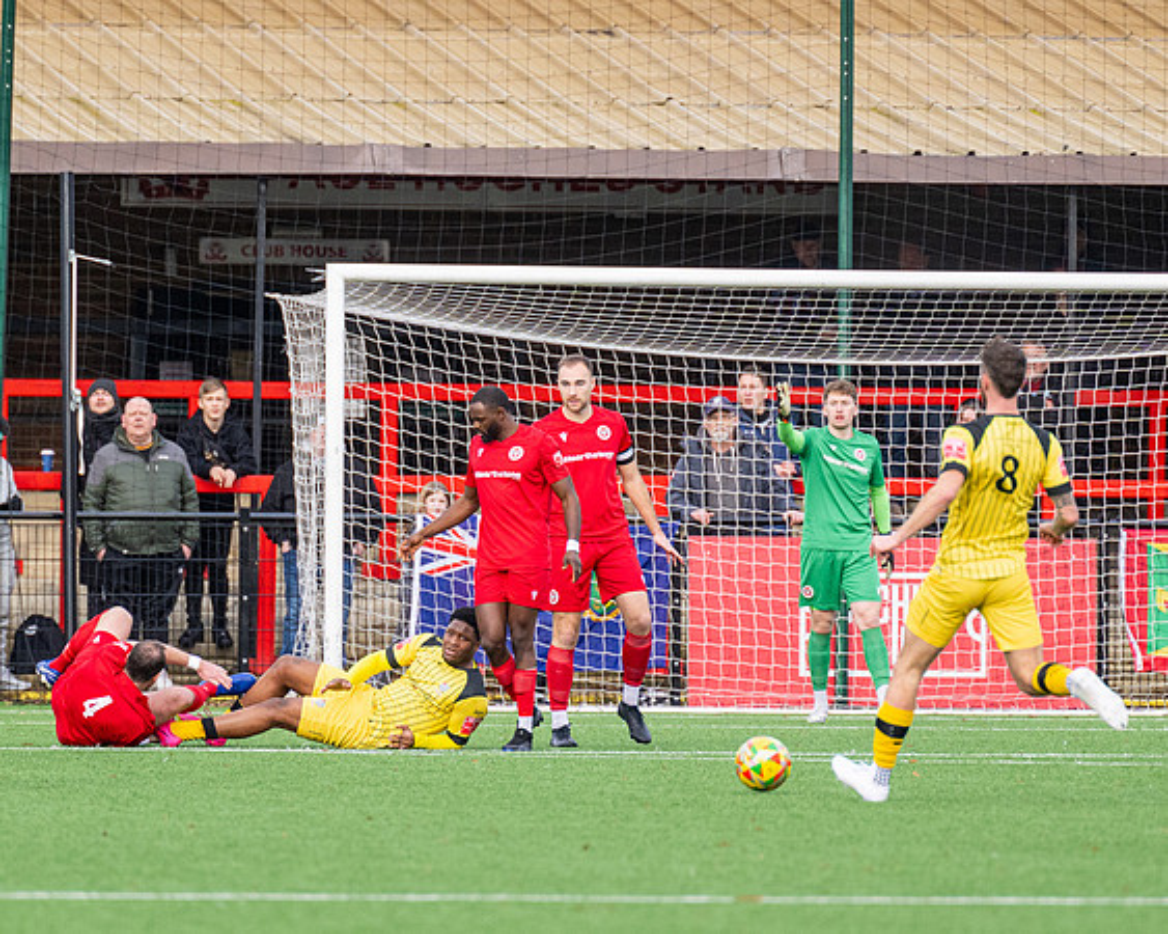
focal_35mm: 534
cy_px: 467
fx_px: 18445
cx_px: 489
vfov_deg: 2.9
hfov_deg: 3.6
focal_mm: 280
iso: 800
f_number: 4
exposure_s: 1/1600
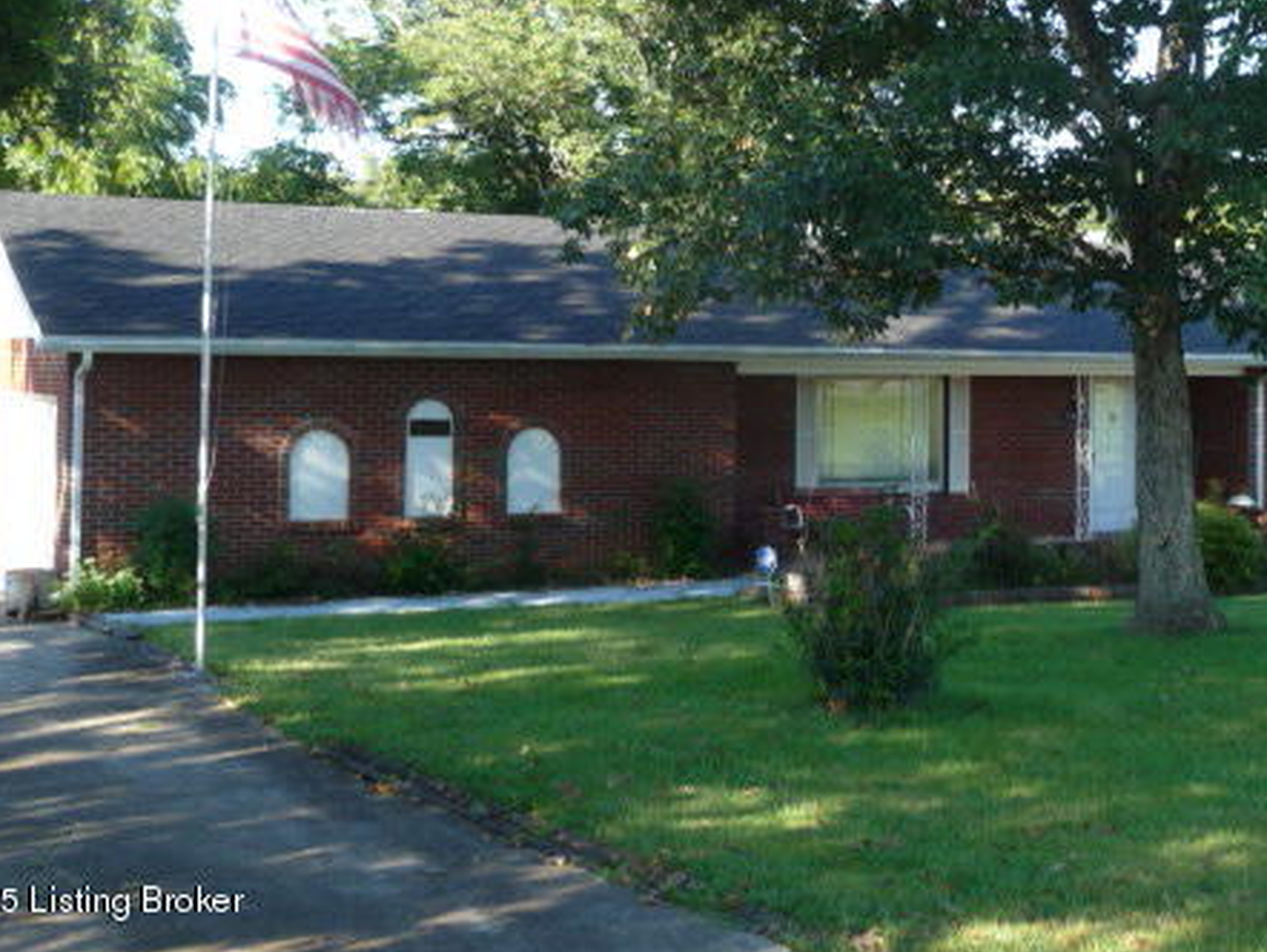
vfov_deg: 26.3
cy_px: 270
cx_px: 814
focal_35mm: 55
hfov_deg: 34.7
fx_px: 2014
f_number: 3.3
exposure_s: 1/125
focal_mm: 4.7
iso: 100
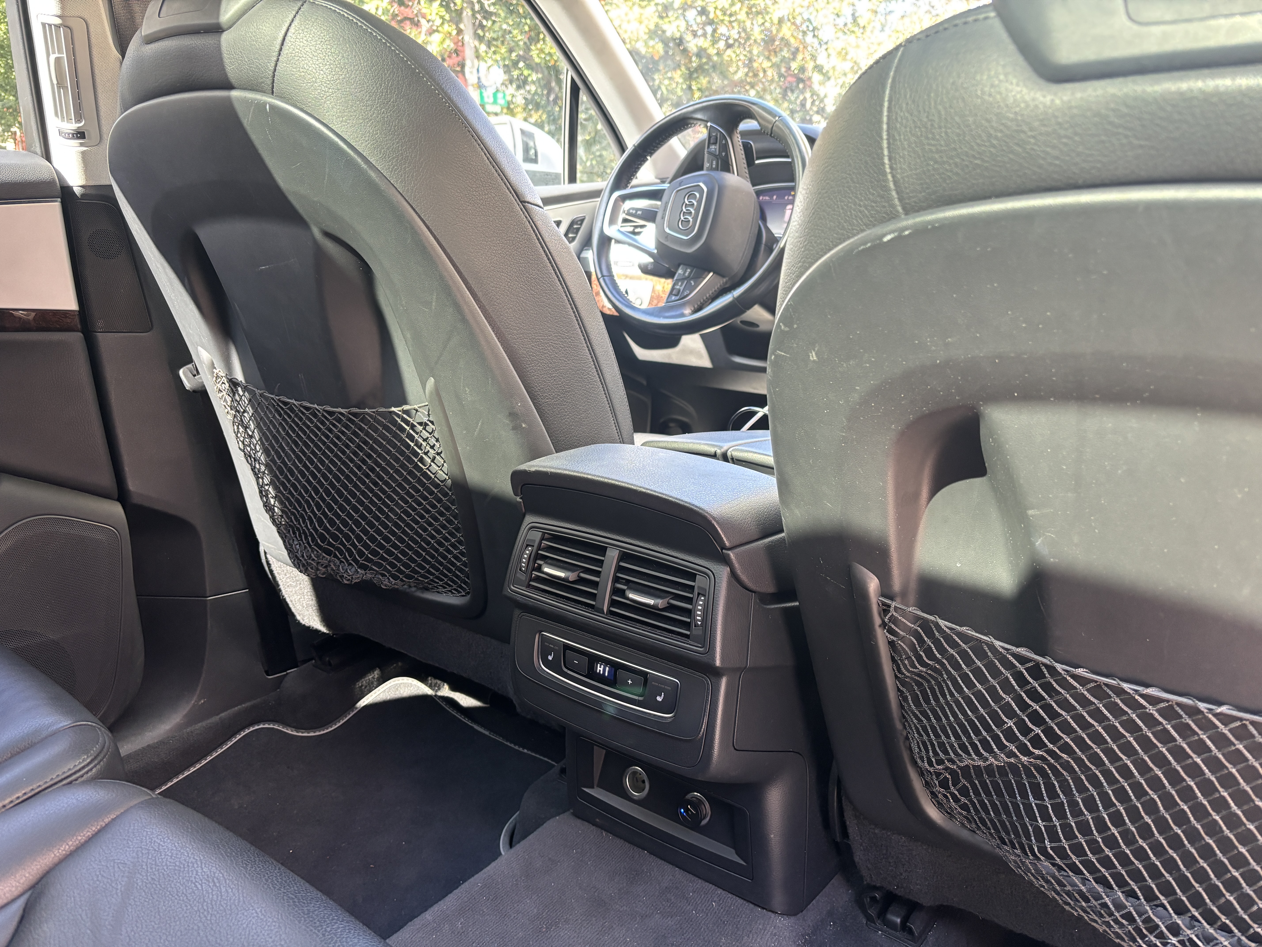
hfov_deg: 67.3
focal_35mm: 26
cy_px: 474
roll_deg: +0.9
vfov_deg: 53.1
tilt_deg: -13.8
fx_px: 948
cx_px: 631
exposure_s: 1/60
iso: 200
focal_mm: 5.96
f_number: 1.6
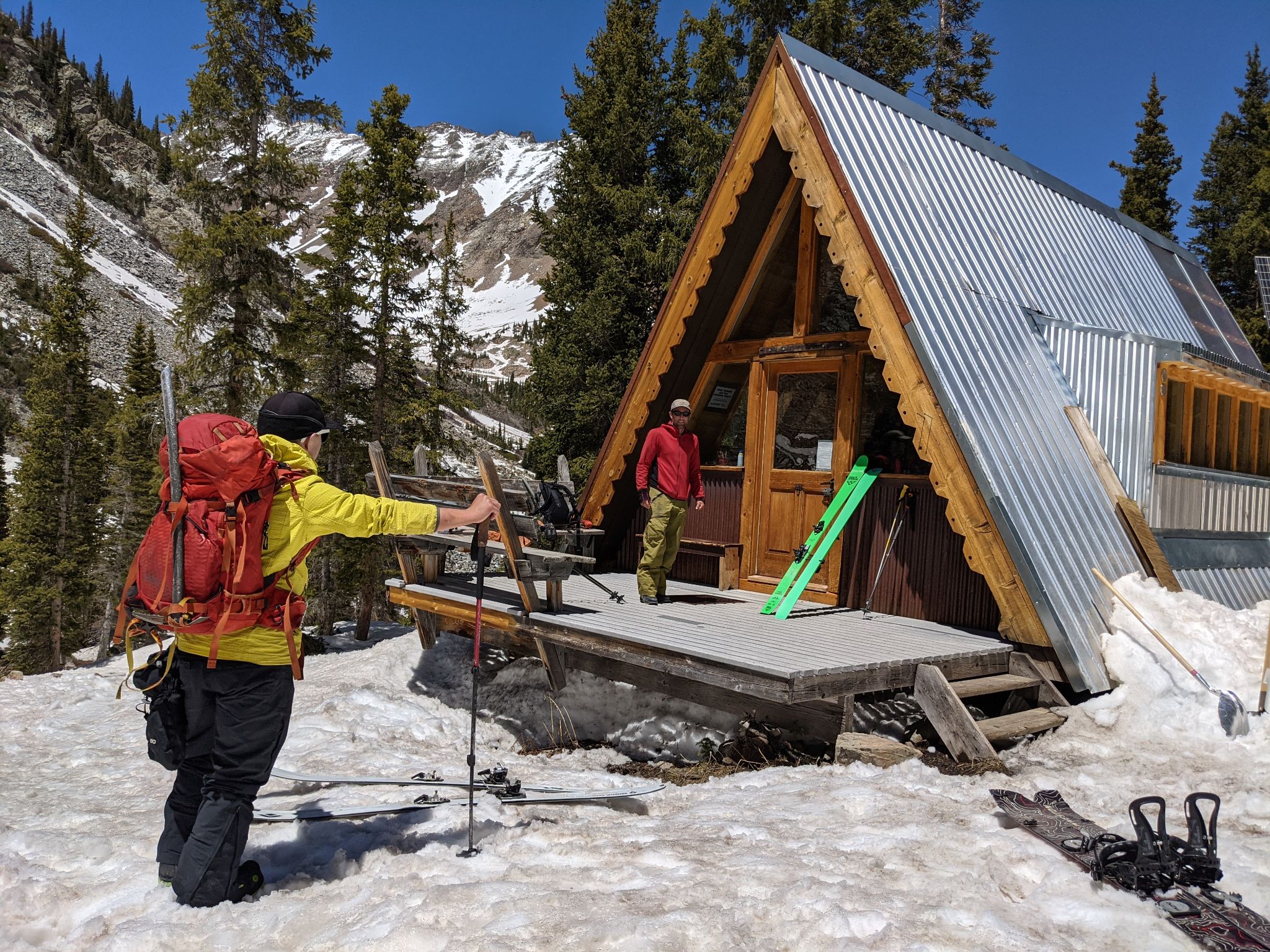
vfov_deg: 51.4
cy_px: 476
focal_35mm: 27
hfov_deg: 65.3
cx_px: 635
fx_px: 991
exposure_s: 1/11765
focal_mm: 4.38
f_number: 1.73
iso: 81
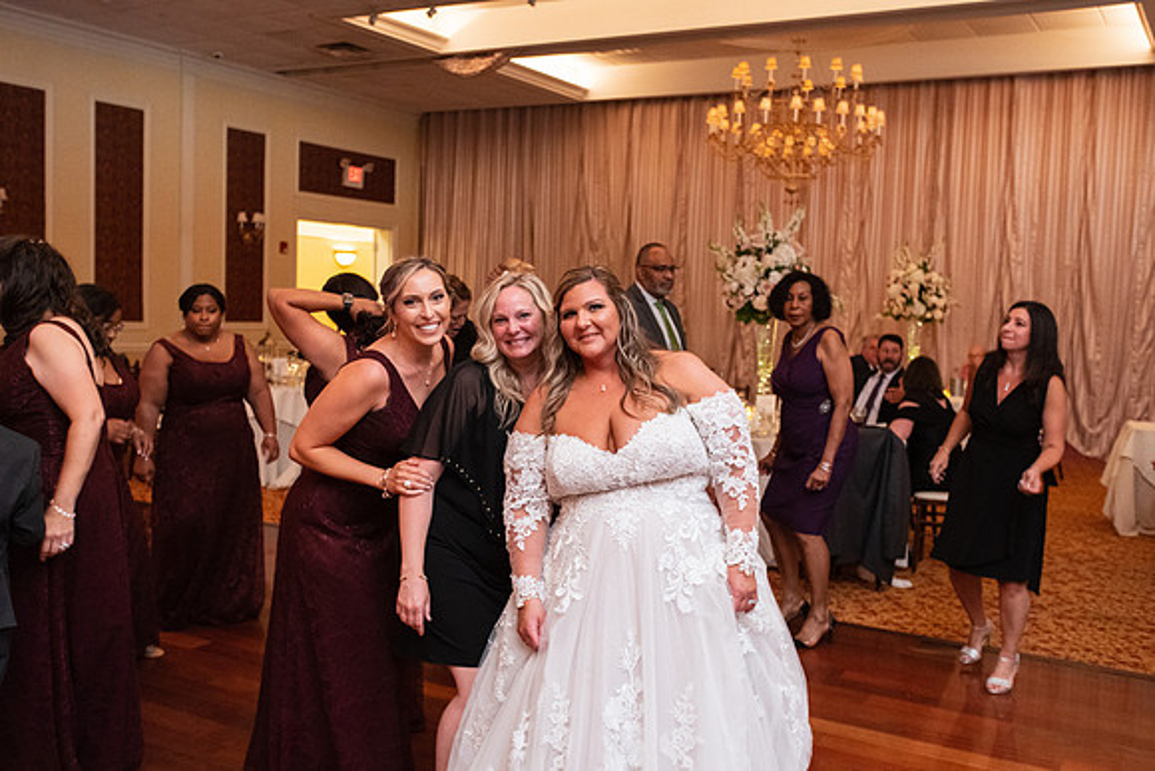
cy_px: 386
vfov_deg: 36.9
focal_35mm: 36
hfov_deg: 53.1
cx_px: 578
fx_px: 1155
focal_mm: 36
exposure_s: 1/60
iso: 6400
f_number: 4
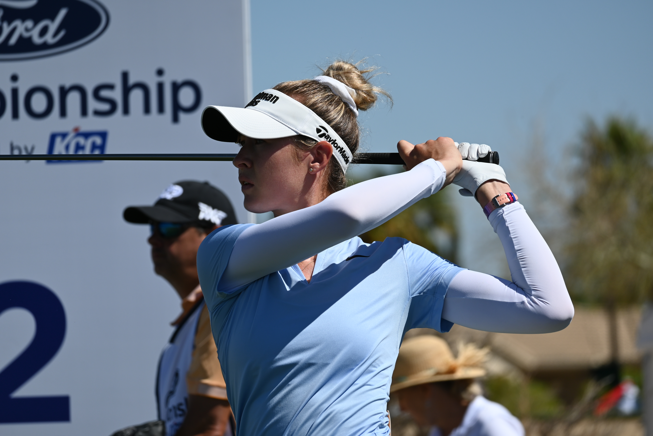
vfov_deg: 4.4
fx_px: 5713
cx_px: 326
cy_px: 218
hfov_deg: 6.5
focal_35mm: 315
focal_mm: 210
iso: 100
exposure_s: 1/800
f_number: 7.1
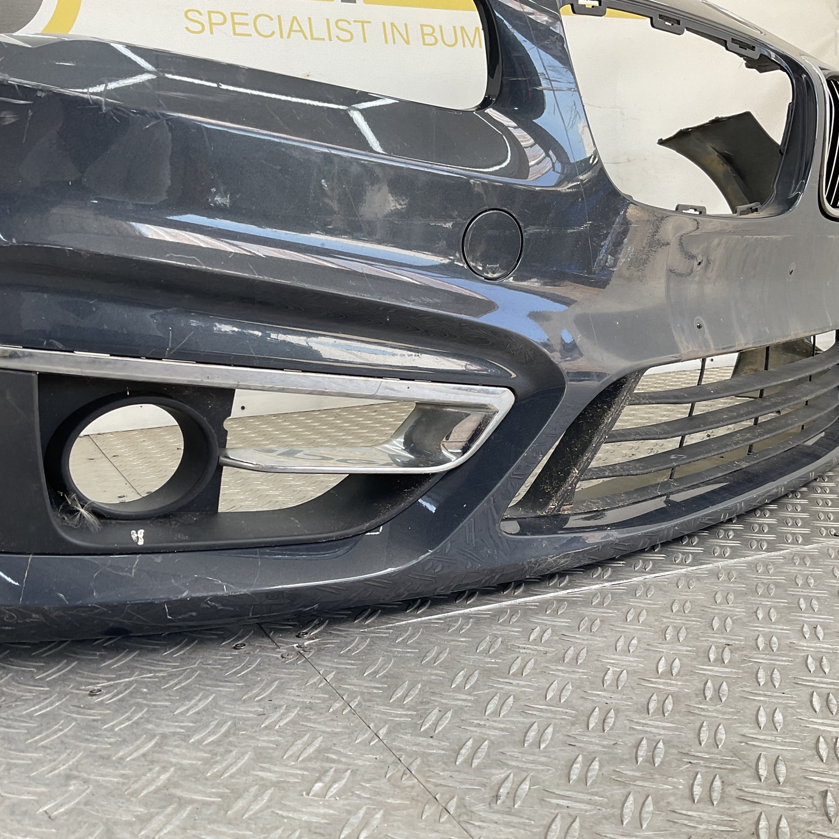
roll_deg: +2.1
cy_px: 427
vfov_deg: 47.2
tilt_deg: -10.7
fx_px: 960
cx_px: 396
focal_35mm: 35
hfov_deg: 47.2
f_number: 1.8
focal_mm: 3
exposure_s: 1/100
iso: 20
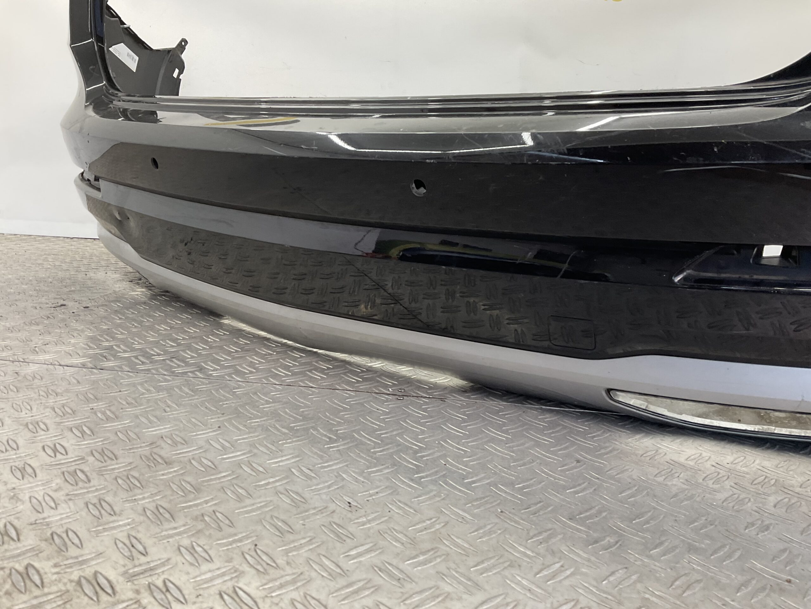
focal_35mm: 29
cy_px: 304
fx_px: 679
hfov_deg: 61.7
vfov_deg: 48.2
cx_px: 406
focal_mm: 3
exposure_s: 1/100
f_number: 1.8
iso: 40
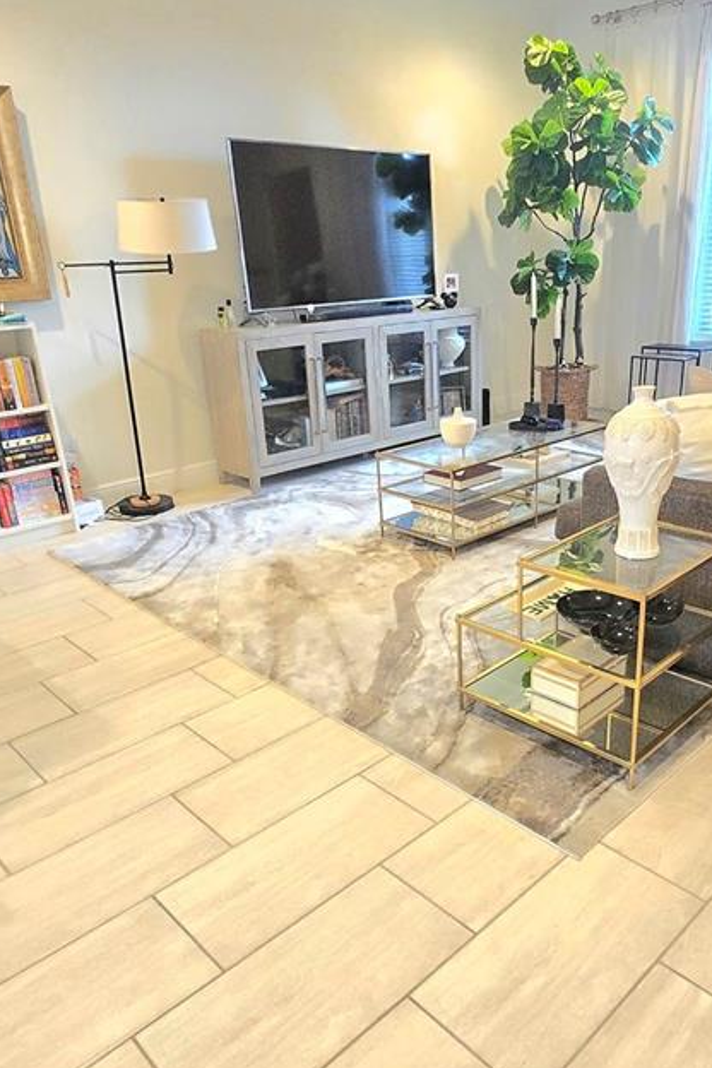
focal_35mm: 26
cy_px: 585
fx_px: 771
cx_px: 414
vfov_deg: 69.2
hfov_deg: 49.3
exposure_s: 1/60.2
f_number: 2.2
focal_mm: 1.7
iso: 400
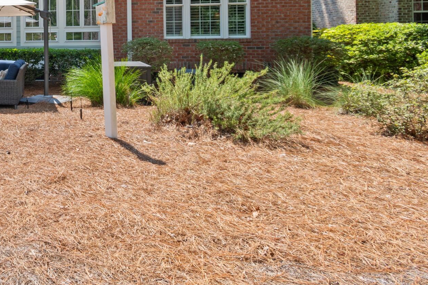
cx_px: -70
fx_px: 428
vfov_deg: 35.2
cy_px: 40
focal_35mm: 36
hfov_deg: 40.0
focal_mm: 10
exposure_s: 1/125
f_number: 5.6
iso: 100
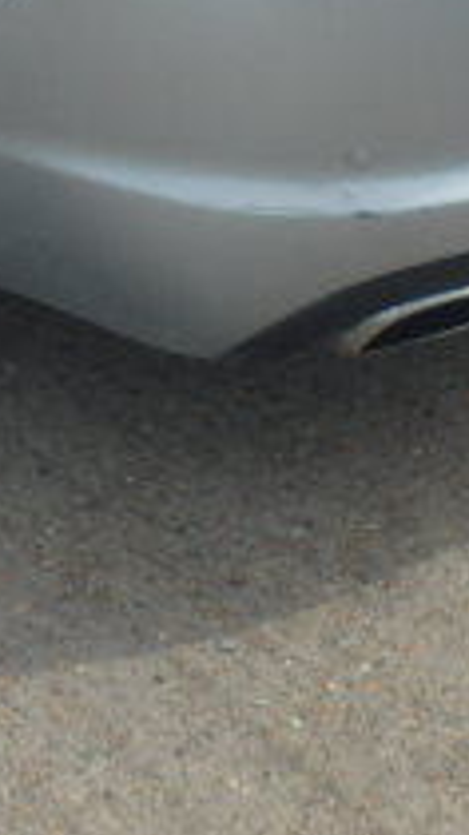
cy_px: -24
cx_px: 0
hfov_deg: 12.8
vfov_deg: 22.0
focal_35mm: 93
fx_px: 2058
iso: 125
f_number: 11
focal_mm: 5
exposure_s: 1/125
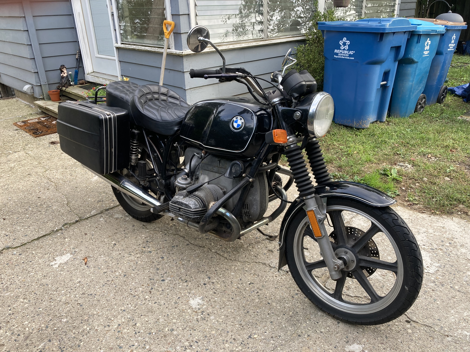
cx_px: 235
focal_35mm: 28
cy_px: 176
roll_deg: +0.9
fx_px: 380
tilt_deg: -24.1
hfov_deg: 63.4
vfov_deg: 49.7
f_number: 1.8
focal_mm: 3.99
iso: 40
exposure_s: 1/121
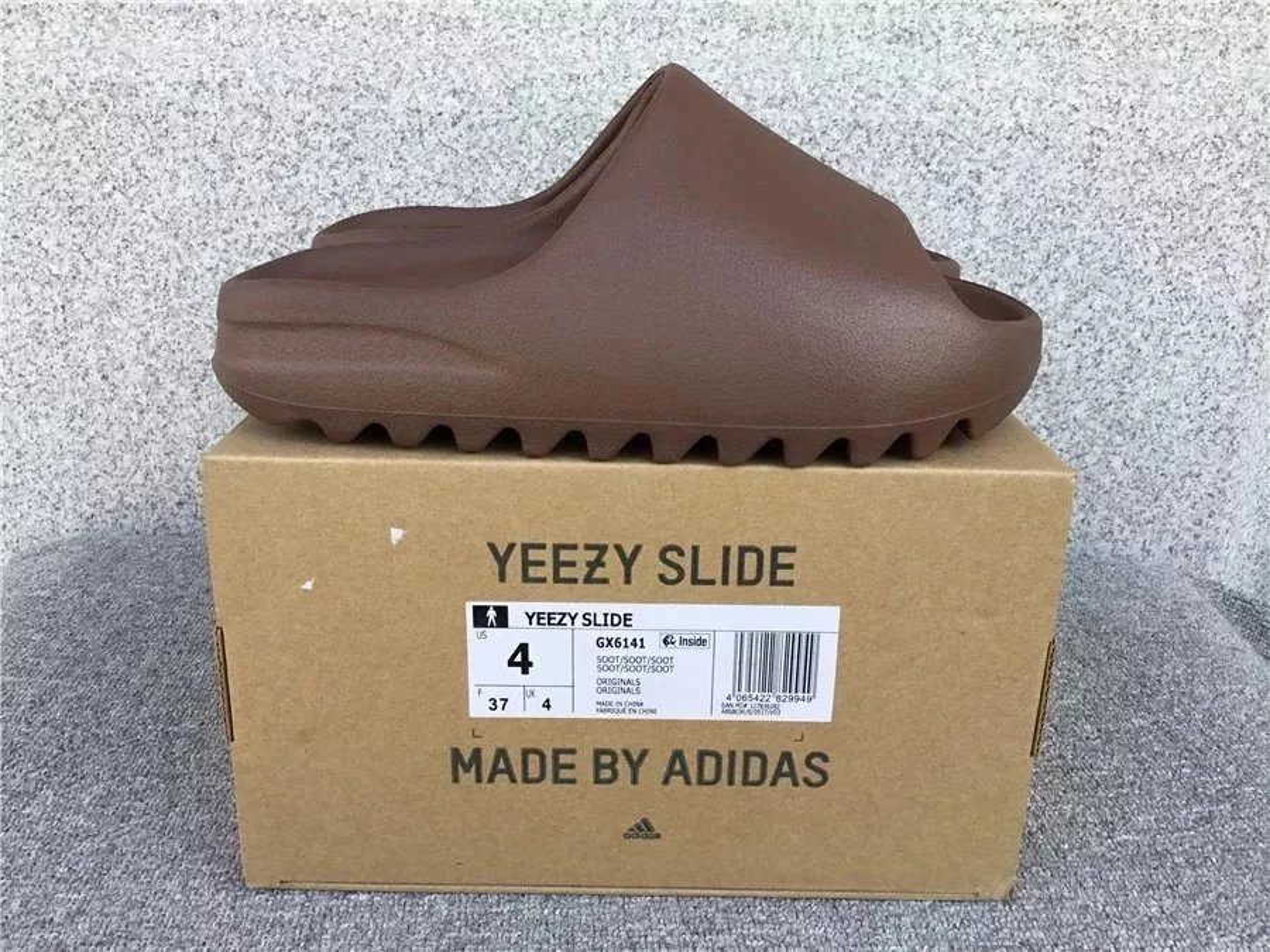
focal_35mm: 31
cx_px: 635
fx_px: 1137
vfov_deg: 45.4
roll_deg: -0.7
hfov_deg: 58.4
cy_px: 476
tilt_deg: -19.1
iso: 25
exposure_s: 1/124
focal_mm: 3.3
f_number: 2.4
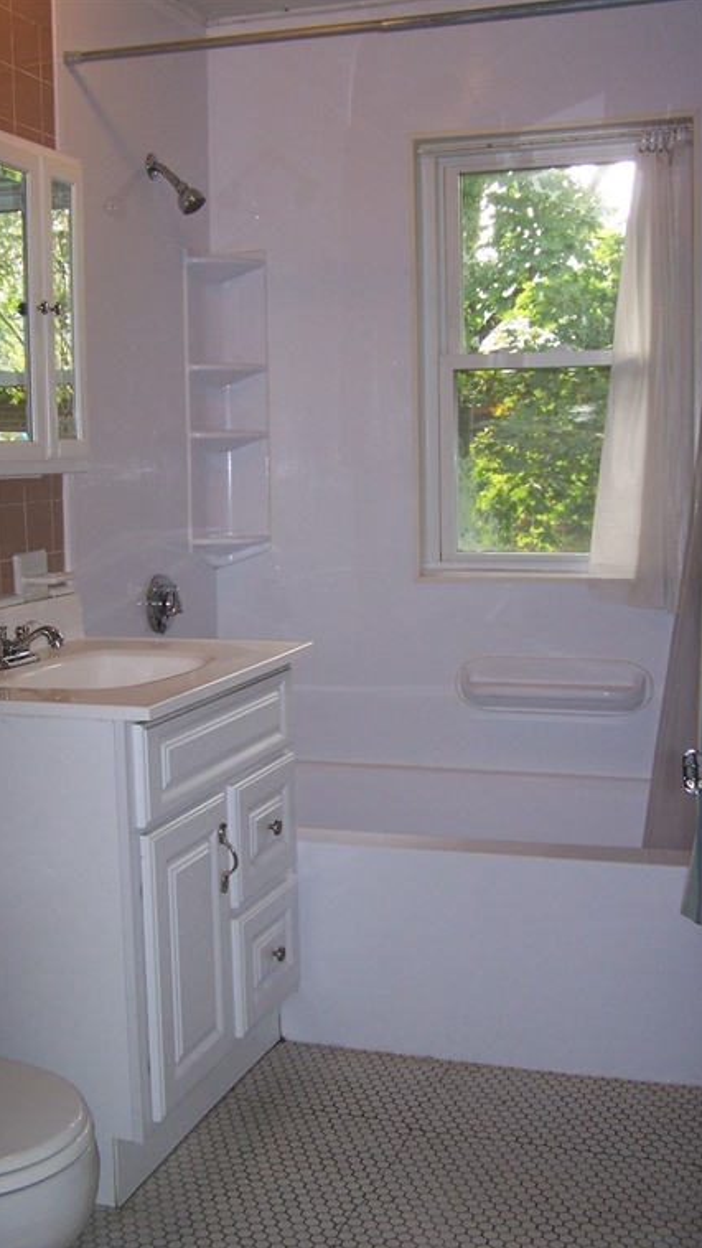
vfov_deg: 48.4
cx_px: 311
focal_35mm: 42
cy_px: 631
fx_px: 1389
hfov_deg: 28.3
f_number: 2.8
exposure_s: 1/60
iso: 80
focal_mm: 6.3
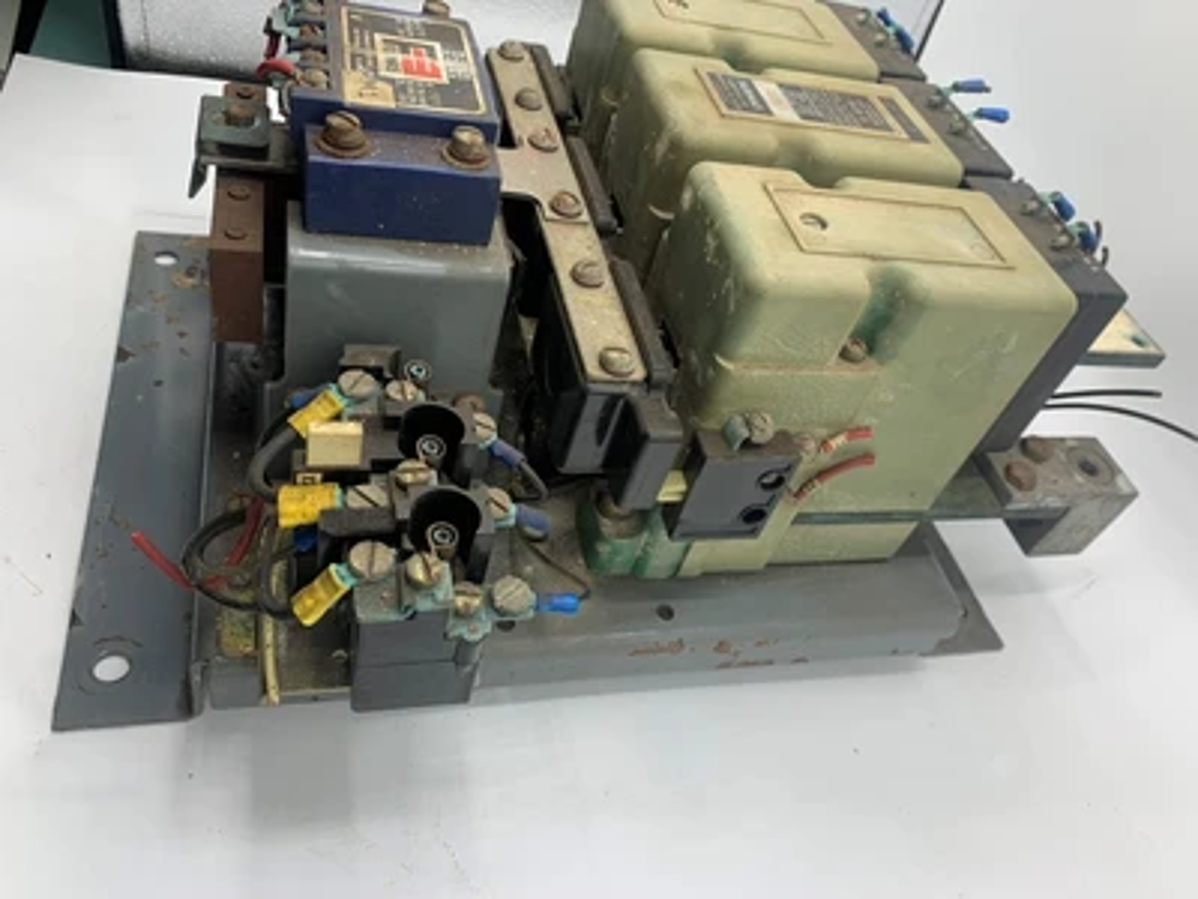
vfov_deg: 53.1
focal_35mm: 26
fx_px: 900
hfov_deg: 67.3
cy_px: 450
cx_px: 599
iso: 32
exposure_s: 1/121
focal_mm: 4.25
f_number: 1.8
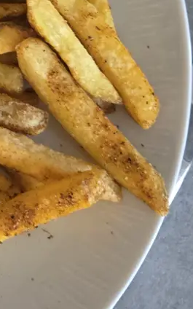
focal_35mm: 92
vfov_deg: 20.8
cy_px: -76
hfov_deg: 12.8
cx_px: -160
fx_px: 774
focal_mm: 5.4
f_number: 1.8
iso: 640
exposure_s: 1/60
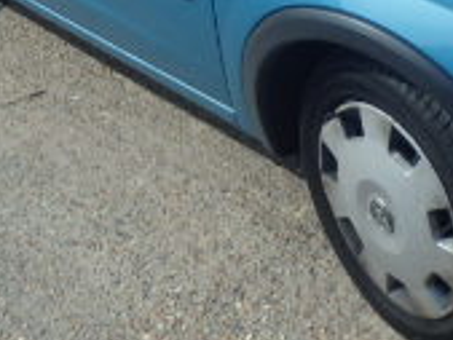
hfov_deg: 18.2
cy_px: -3
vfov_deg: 13.8
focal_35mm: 106
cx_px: 413
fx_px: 1388
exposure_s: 1/125
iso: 125
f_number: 11
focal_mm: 5
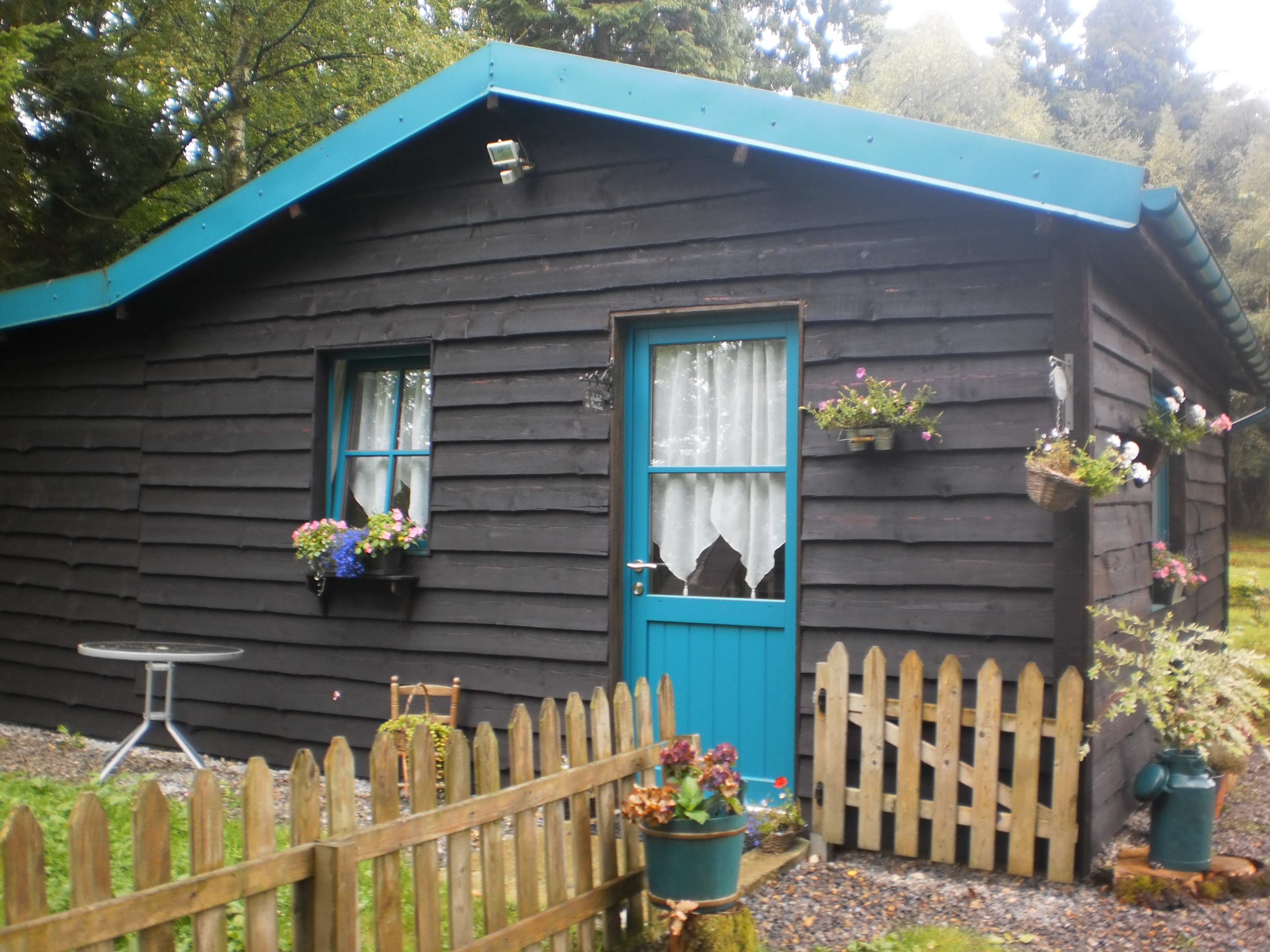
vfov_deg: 39.7
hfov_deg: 51.4
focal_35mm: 36
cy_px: 476
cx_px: 635
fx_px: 1321
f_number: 3.1
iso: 100
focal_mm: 6.3
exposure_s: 1/40
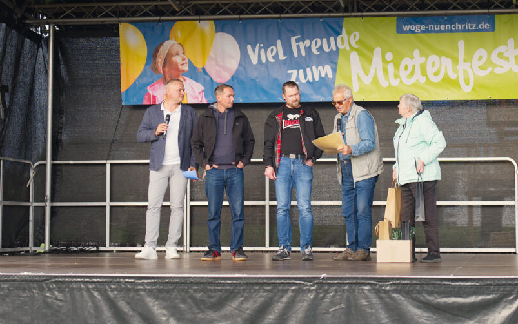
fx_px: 918
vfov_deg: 20.0
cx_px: 318
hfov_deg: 31.4
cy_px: 118
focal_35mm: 65
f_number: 2.8
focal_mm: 50
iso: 100
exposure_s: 1/100
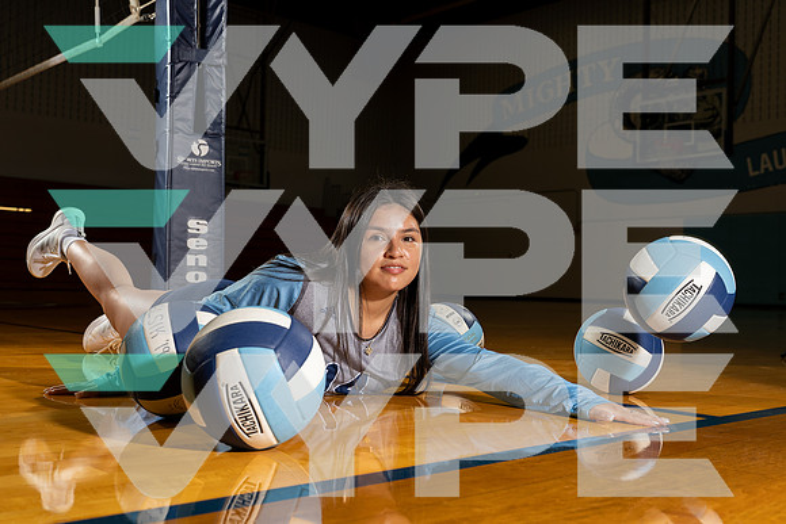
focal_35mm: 39
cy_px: 262
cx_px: 393
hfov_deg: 49.5
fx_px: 852
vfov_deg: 34.2
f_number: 5.6
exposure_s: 1/250
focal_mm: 37
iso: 250
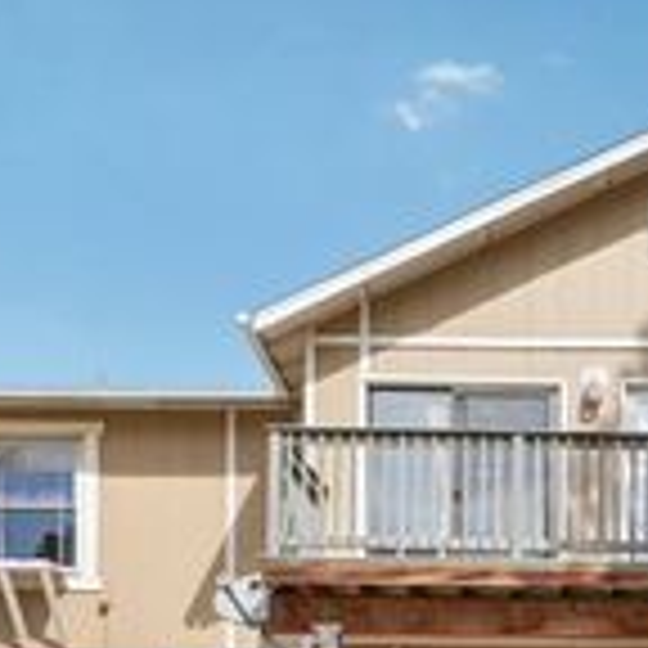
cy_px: 592
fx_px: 1217
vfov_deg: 28.6
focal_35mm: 57
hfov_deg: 28.3
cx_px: 621
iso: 100
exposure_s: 1/350
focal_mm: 13
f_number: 8
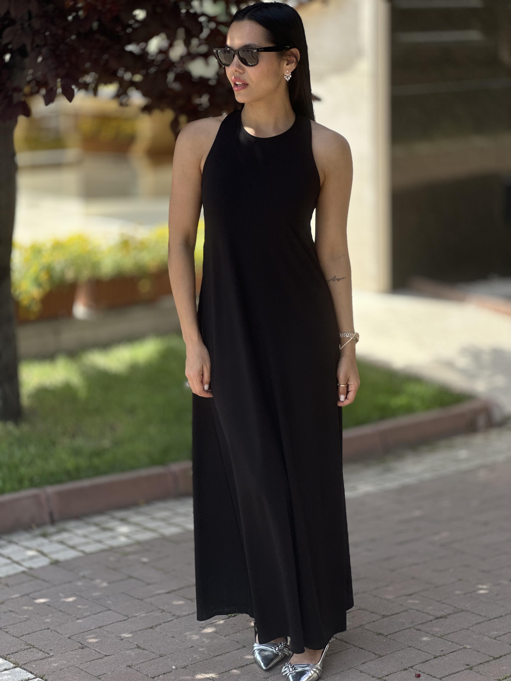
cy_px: 340
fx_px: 1516
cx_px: 256
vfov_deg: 25.3
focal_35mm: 77
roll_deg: +0.5
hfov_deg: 19.1
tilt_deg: -12.5
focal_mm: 9
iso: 32
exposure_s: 1/295
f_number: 2.8
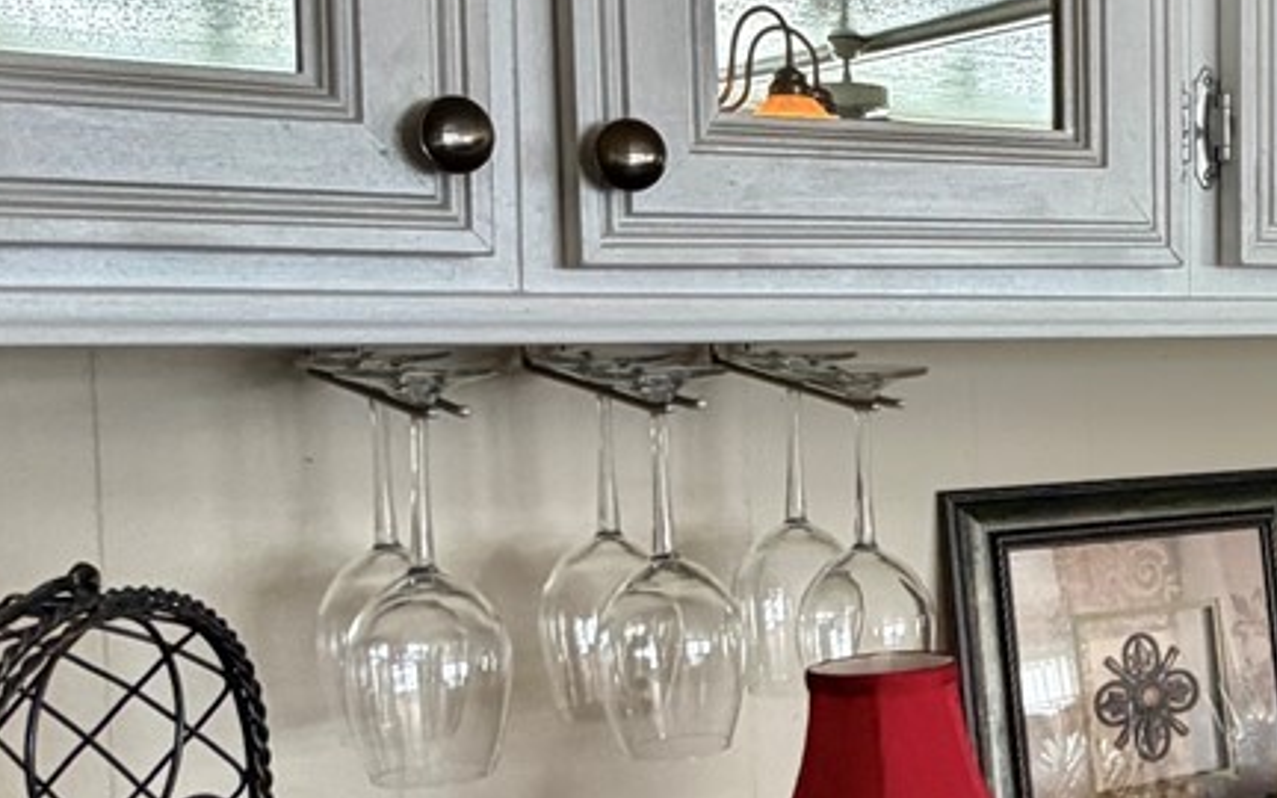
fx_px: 1914
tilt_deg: -4.1
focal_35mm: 55
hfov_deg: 34.3
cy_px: 449
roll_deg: +1.0
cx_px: 1215
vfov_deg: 23.5
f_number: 2.2
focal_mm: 2.22
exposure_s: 1/60
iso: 160
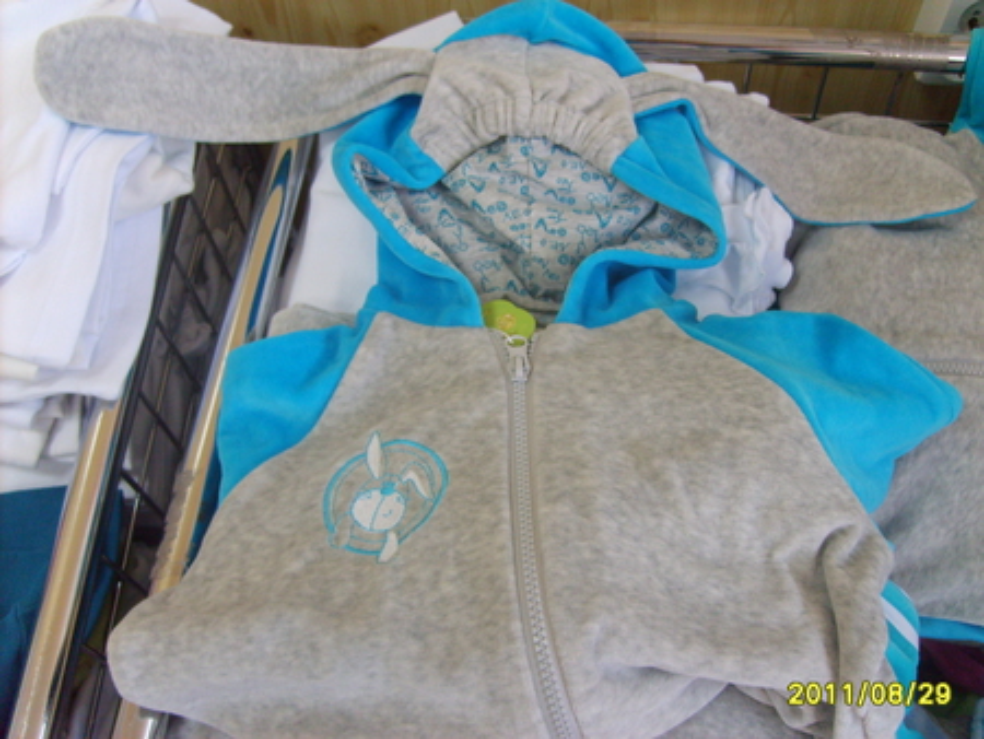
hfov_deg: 52.6
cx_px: 492
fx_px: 995
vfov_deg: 40.7
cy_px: 370
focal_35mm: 35
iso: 133
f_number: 2.8
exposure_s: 1/30
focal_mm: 5.8
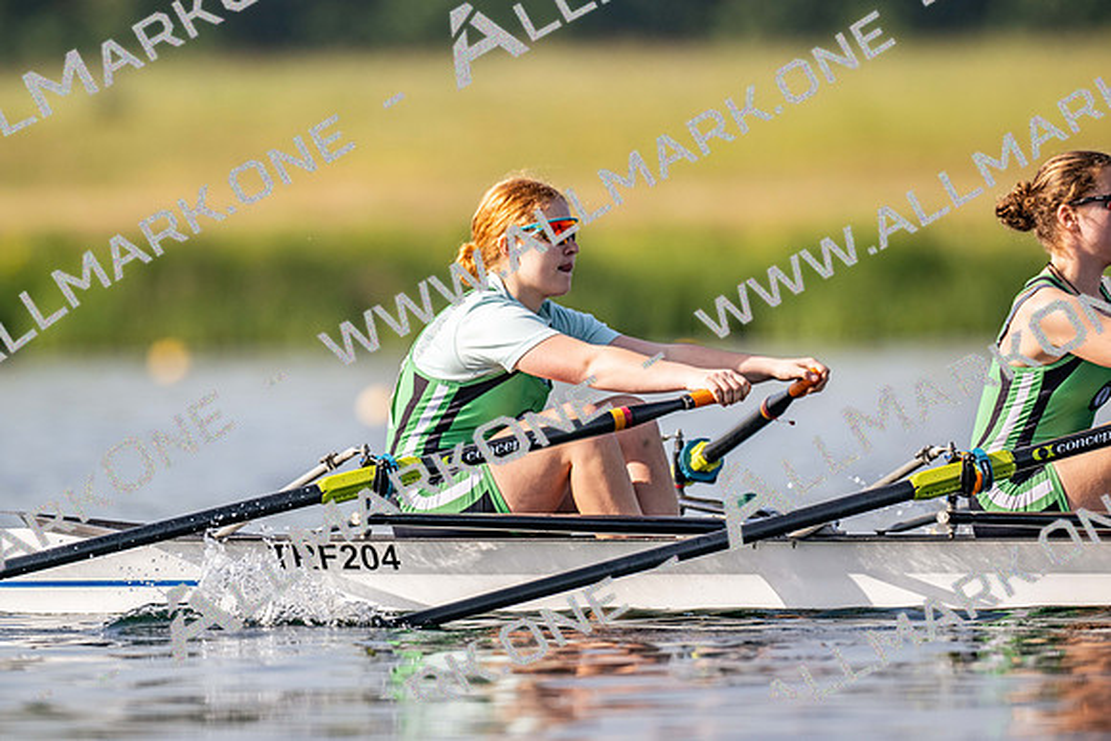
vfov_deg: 2.3
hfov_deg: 3.4
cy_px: 370
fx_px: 18520
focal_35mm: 600
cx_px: 556
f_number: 5
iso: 220
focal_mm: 600
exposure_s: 1/2500
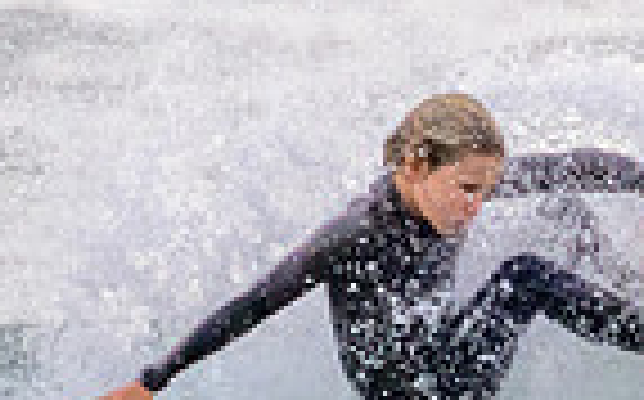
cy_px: 283
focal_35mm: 4224
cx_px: 505
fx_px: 74049
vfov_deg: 0.3
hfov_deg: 0.5
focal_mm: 800
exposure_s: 1/2000
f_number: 11
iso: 2000
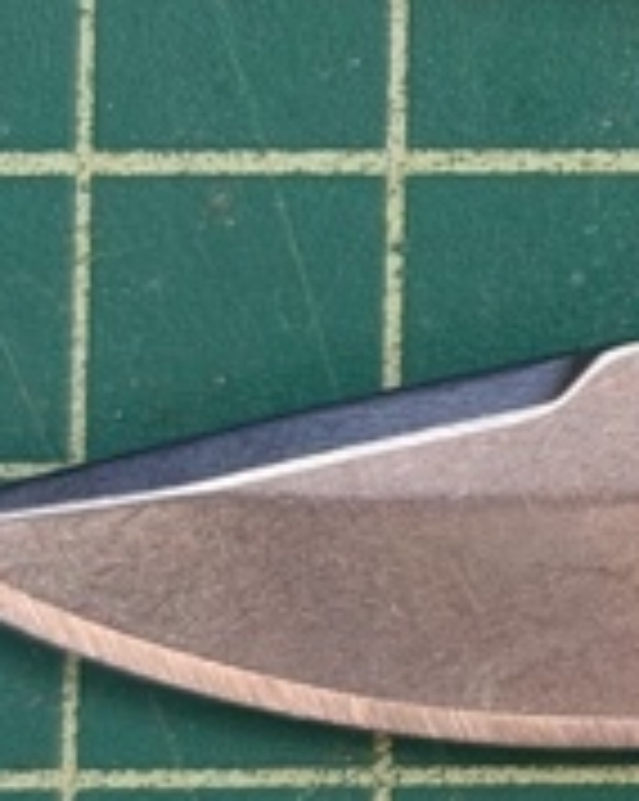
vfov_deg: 7.1
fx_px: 6394
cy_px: -90
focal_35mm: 270
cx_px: 1994
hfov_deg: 5.4
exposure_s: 1/120
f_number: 1.78
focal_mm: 6.76
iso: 50
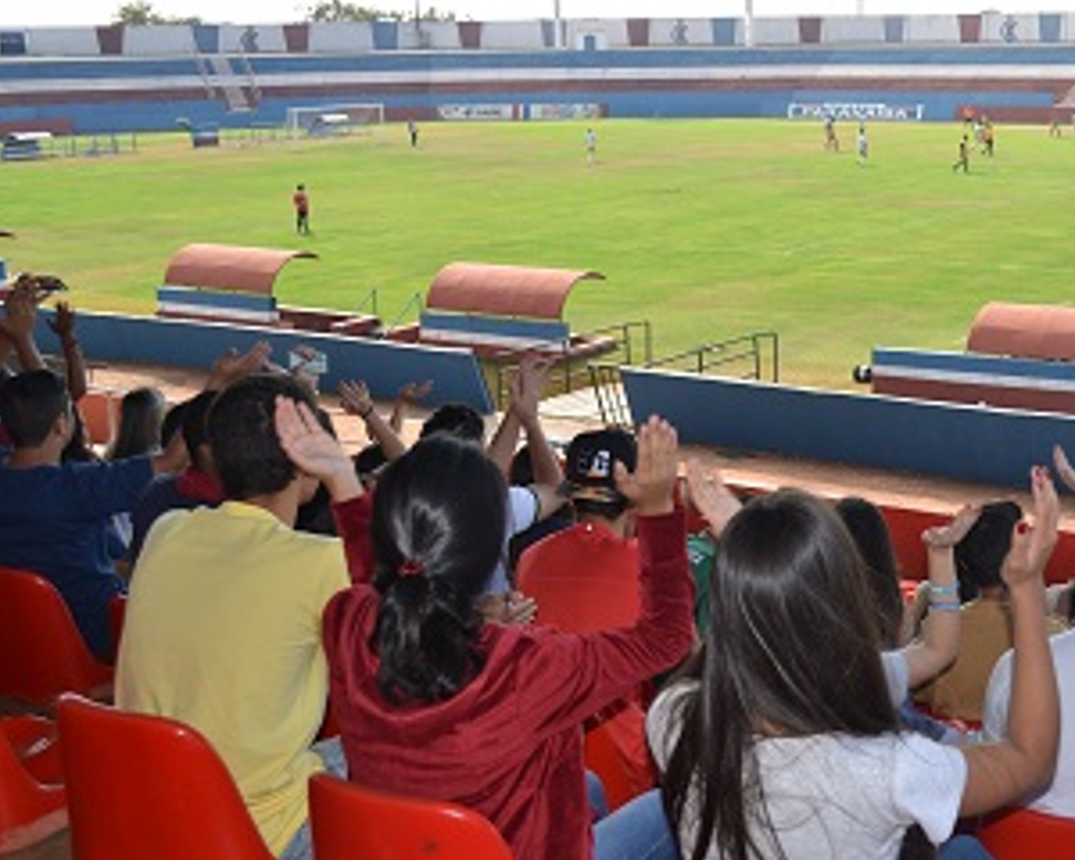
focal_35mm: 52
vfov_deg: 29.1
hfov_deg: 35.2
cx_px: 806
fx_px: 1654
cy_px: 416
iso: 100
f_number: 5
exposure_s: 1/200
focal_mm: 24
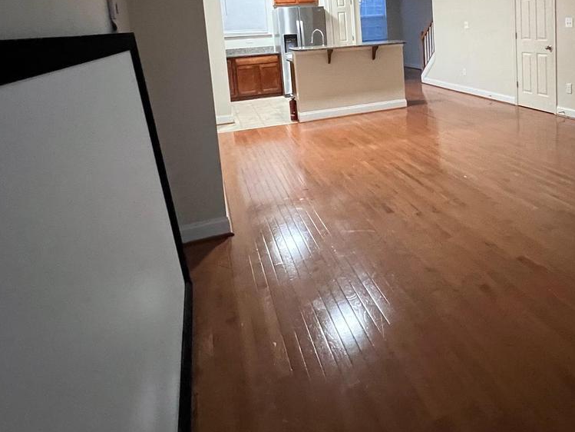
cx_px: 411
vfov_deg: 50.8
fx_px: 415
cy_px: 73
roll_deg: +3.4
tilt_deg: -7.0
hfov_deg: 66.2
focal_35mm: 25
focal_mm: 1.57
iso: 800
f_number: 1.8
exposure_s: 1/60
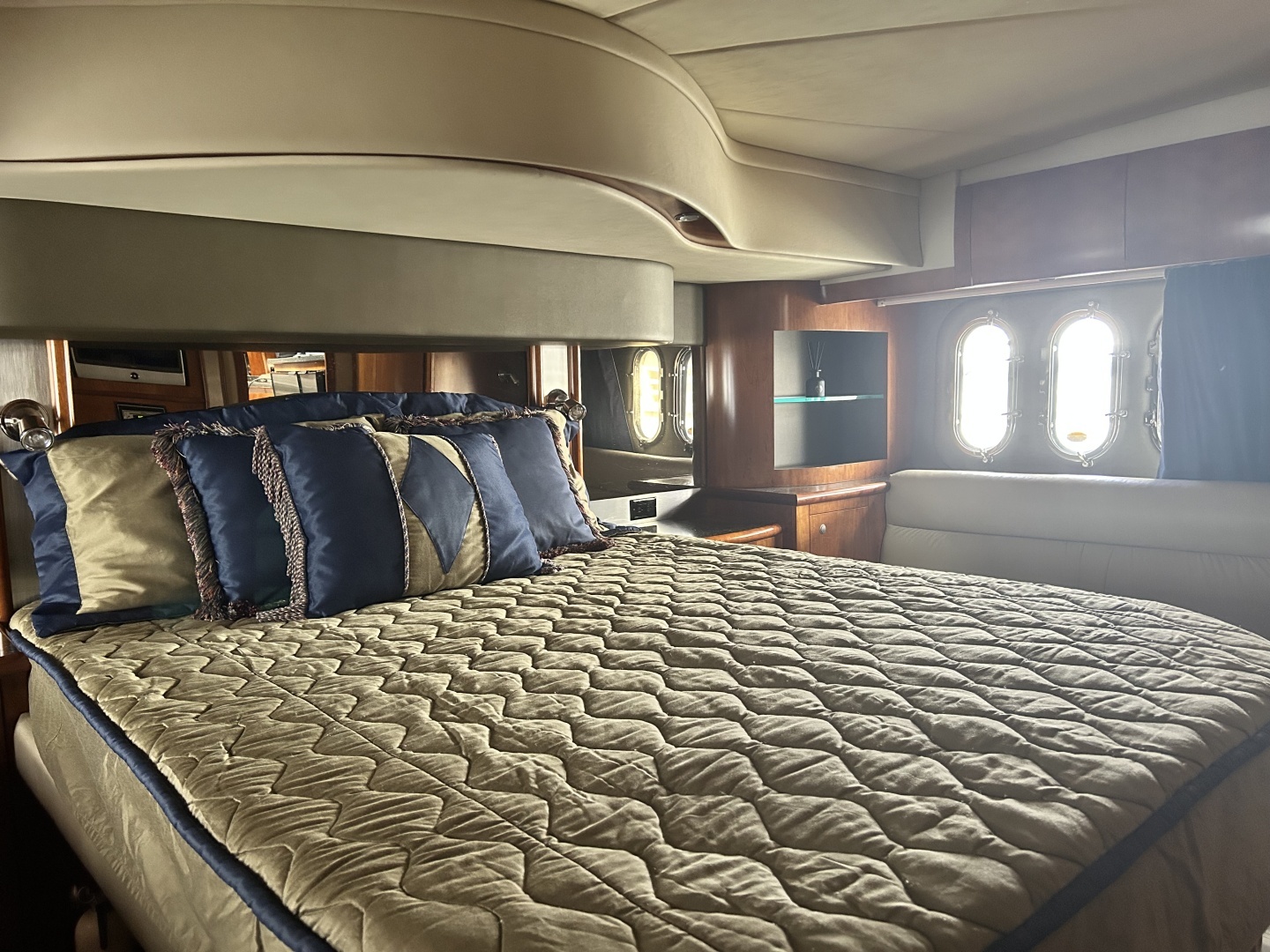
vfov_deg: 53.1
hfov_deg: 67.3
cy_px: 476
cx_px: 635
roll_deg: +1.0
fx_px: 954
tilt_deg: -5.8
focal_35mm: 26
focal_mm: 5.7
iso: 500
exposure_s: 1/60
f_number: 1.5
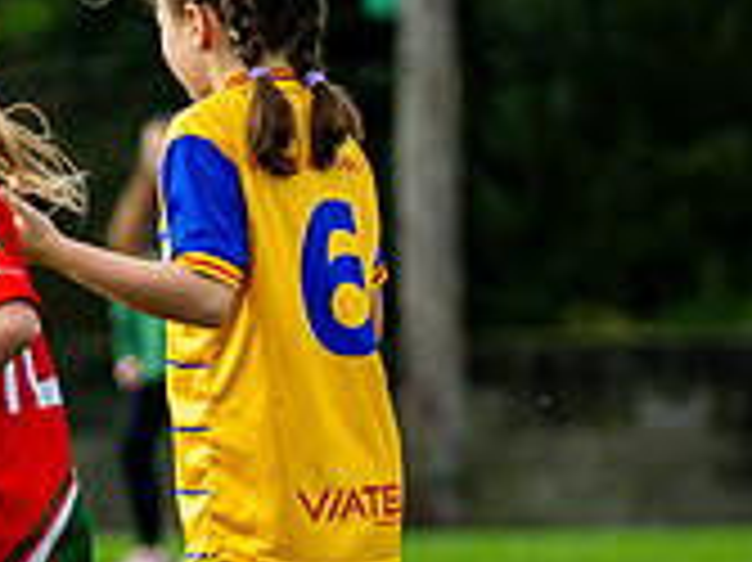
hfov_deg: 2.8
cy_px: 647
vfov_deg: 2.1
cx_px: -527
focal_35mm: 701
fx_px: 15218
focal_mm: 140
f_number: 2.8
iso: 560
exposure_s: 1/6400
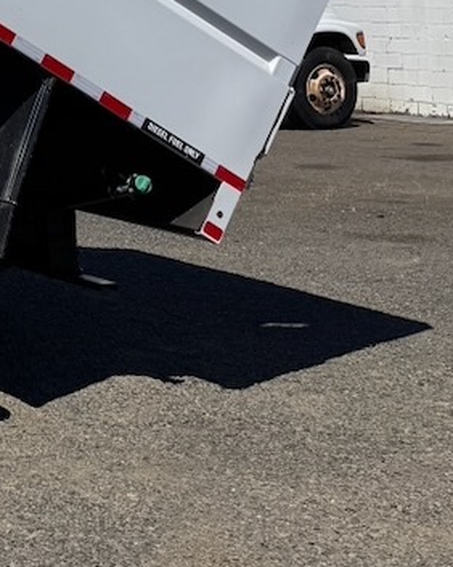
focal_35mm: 85
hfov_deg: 13.9
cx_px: -569
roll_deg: -0.5
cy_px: -125
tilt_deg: +3.3
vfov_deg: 20.9
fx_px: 1426
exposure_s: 1/10417
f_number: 1.78
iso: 80
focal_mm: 6.76
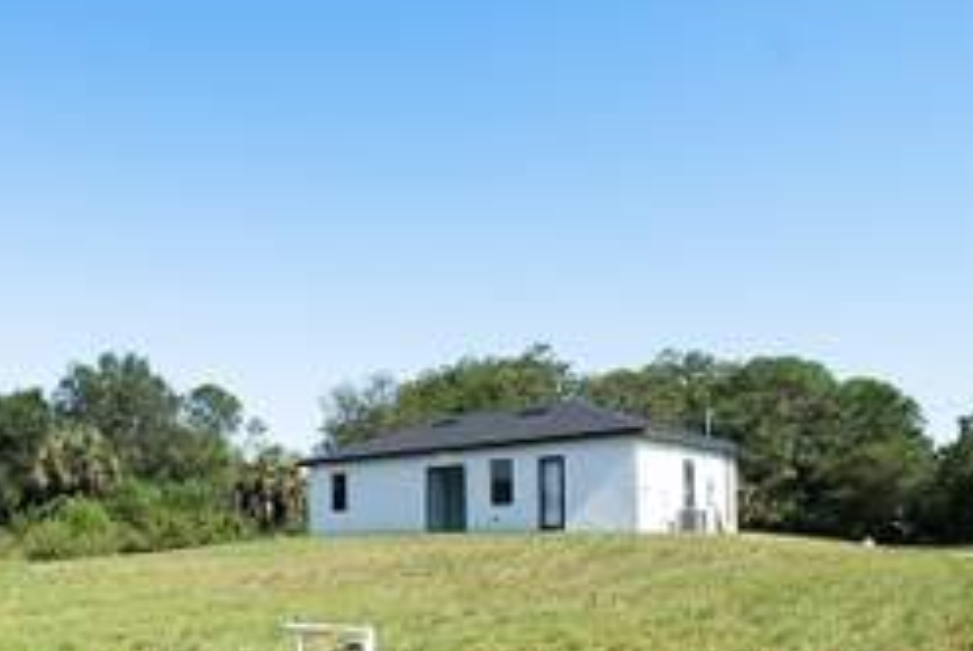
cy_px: 522
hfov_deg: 62.3
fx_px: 785
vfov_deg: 43.0
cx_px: 337
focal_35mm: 29
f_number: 8
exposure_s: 1/1700
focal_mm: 10
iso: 1250
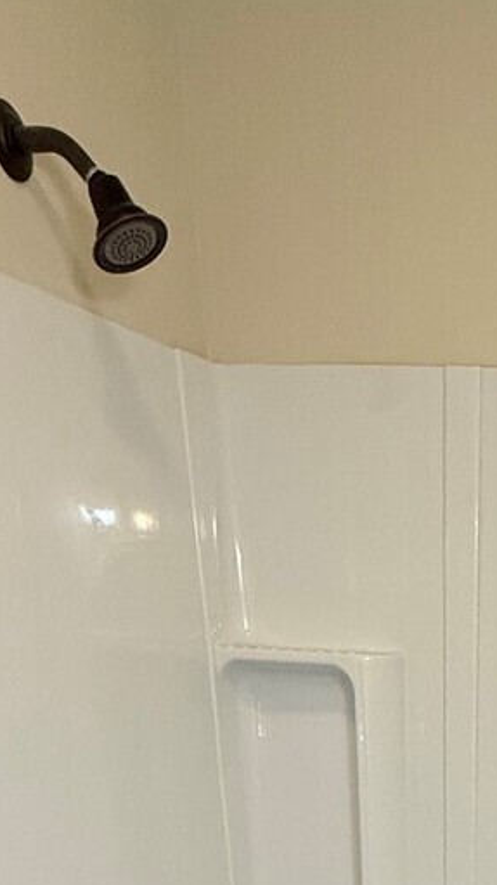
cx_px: 542
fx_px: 1009
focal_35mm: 43
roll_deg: -3.1
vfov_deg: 32.6
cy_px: 1200
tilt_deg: -29.6
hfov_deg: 25.7
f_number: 2.2
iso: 250
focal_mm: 2.22
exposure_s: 1/120
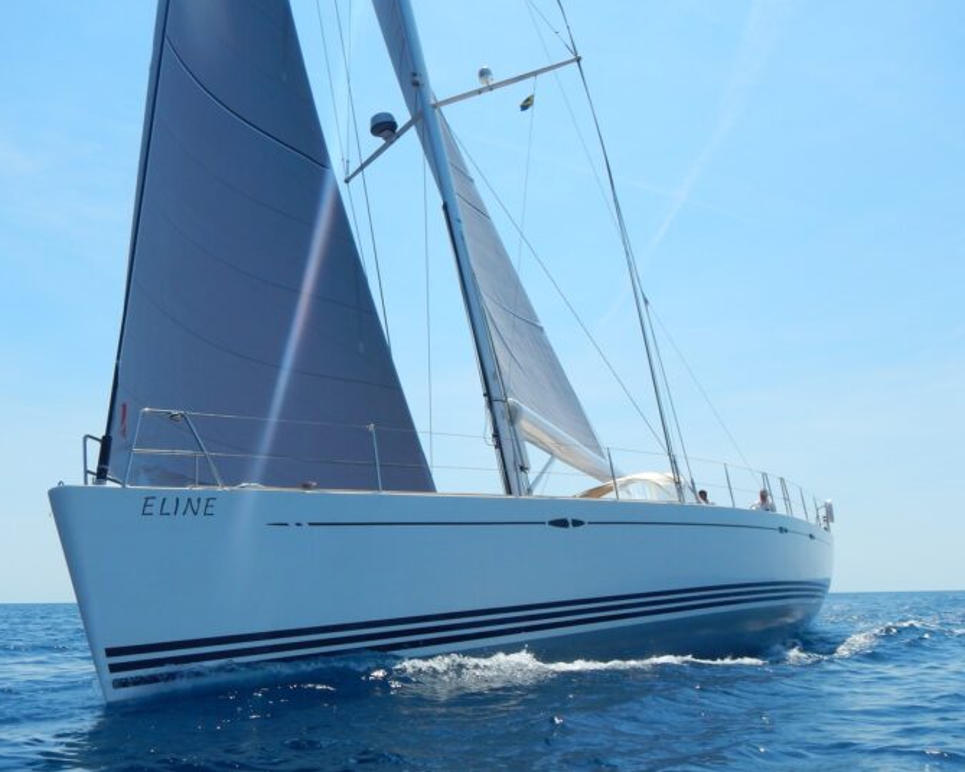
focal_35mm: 37
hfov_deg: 49.1
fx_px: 1057
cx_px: 482
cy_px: 384
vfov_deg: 40.1
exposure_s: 1/400
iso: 125
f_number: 7.9
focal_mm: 5.9
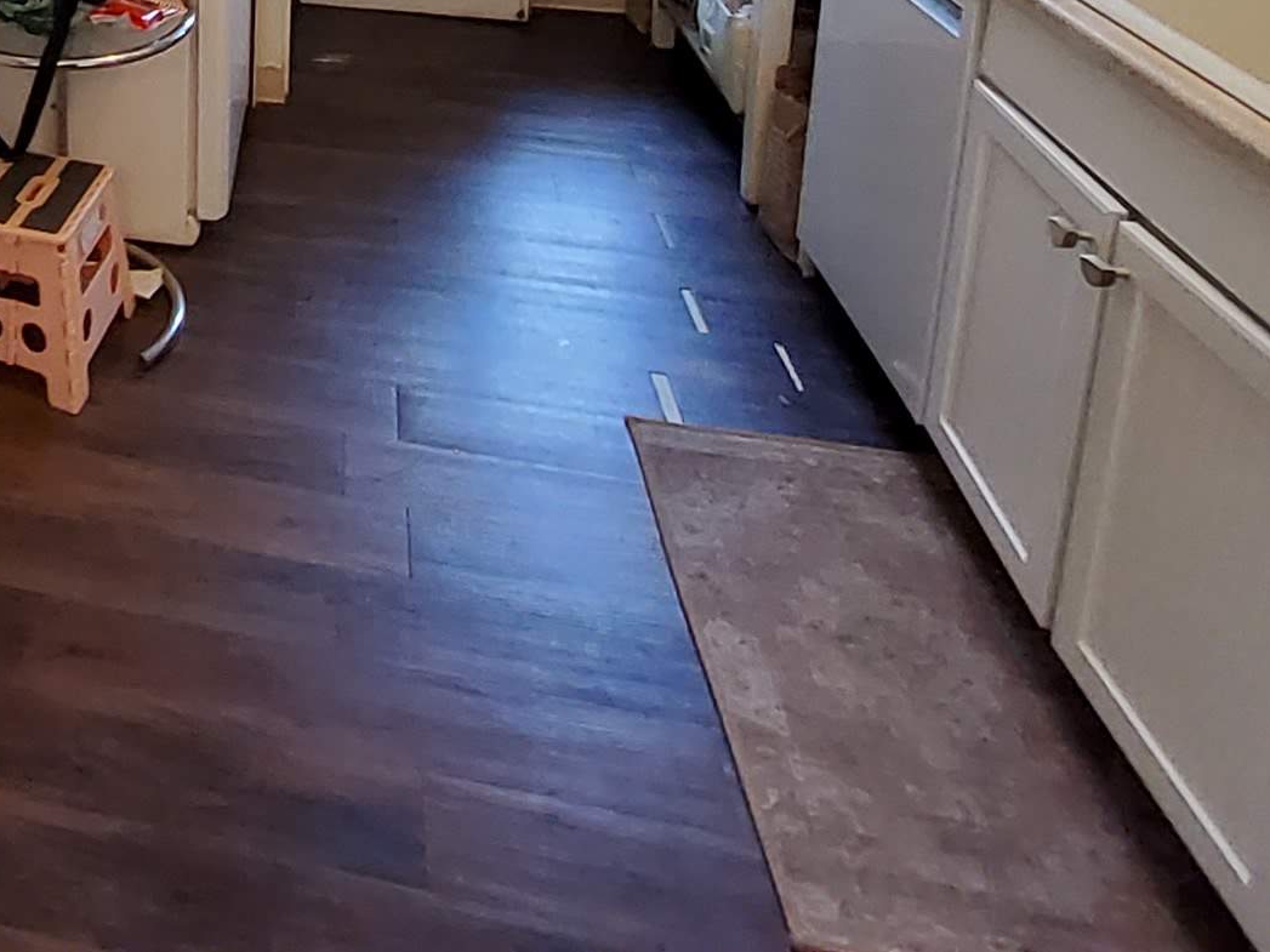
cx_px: 34
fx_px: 1174
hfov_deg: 48.1
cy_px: -216
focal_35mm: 32
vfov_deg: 34.4
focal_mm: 1.13
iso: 500
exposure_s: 1/33
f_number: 2.2
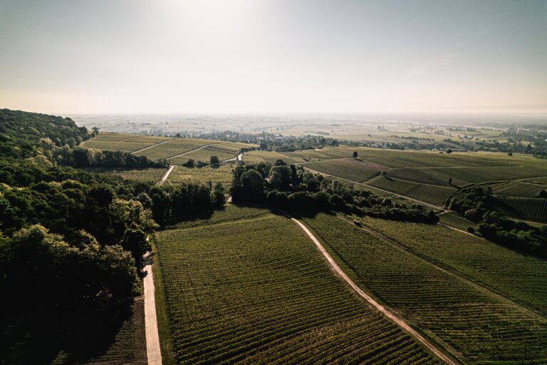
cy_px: 182
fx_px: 334
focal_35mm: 22
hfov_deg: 78.6
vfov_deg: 57.2
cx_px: 274
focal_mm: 8.38
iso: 100
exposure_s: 1/125
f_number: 2.8
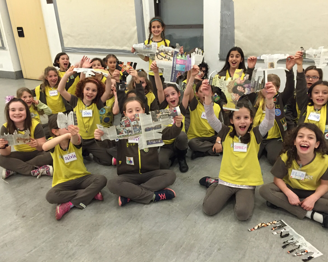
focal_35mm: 31
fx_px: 301
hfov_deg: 57.2
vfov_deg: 47.1
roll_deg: +1.0
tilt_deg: -21.7
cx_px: 170
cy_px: 130
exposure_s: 1/33
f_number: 2.2
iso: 200
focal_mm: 4.15
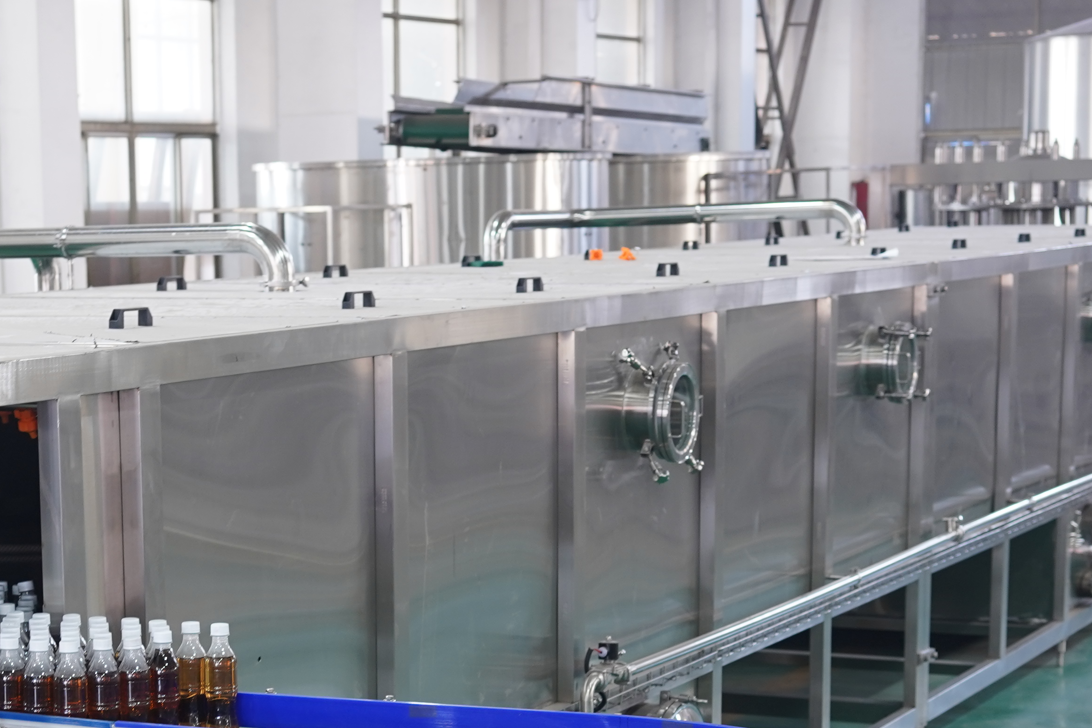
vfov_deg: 15.0
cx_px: 198
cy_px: 715
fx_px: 2730
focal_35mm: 90
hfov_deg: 22.3
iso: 320
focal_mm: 35
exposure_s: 1/10
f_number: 4
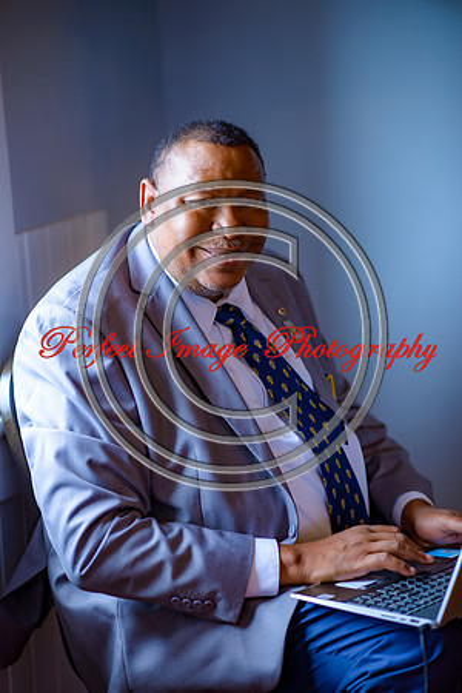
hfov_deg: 13.0
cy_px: 346
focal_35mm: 105
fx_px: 2021
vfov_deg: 19.5
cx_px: 231
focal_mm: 105
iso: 100
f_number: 1.8
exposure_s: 1/125
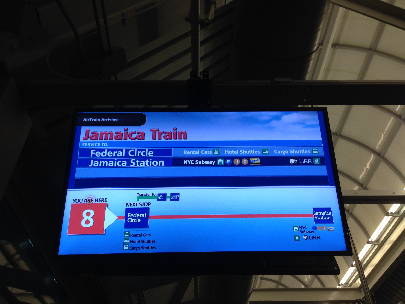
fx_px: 386
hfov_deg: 55.4
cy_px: 152
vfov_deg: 42.9
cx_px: 202
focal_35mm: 33
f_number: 2.4
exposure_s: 1/60
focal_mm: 4.12
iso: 64
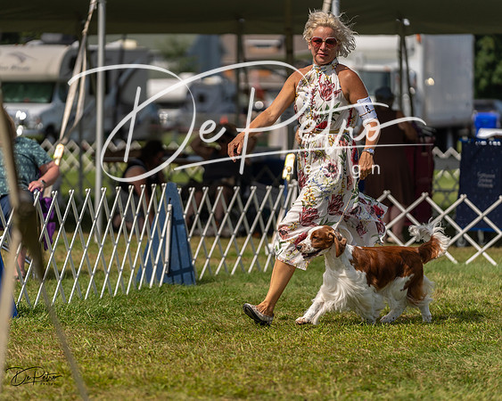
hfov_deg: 12.5
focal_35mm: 154
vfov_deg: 10.0
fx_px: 2291
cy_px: 200
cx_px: 251
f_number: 2.8
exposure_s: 1/3200
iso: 200
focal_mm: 137
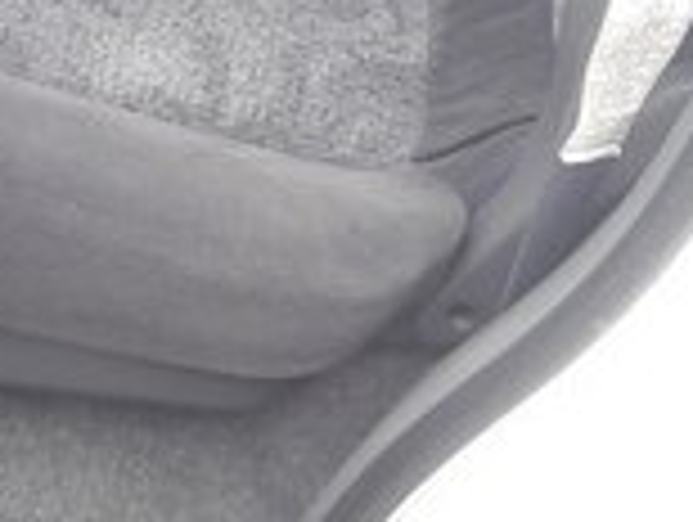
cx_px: -238
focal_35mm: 120
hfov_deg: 15.5
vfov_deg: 11.8
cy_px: -272
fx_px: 2406
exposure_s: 1/100
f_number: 1.9
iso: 40
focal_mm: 3.7
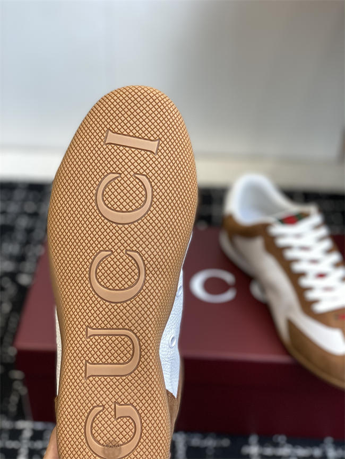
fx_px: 691
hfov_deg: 28.0
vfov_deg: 36.8
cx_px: 172
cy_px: 230
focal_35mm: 52
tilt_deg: -38.5
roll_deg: -1.9
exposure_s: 1/122
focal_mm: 6
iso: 80
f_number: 2
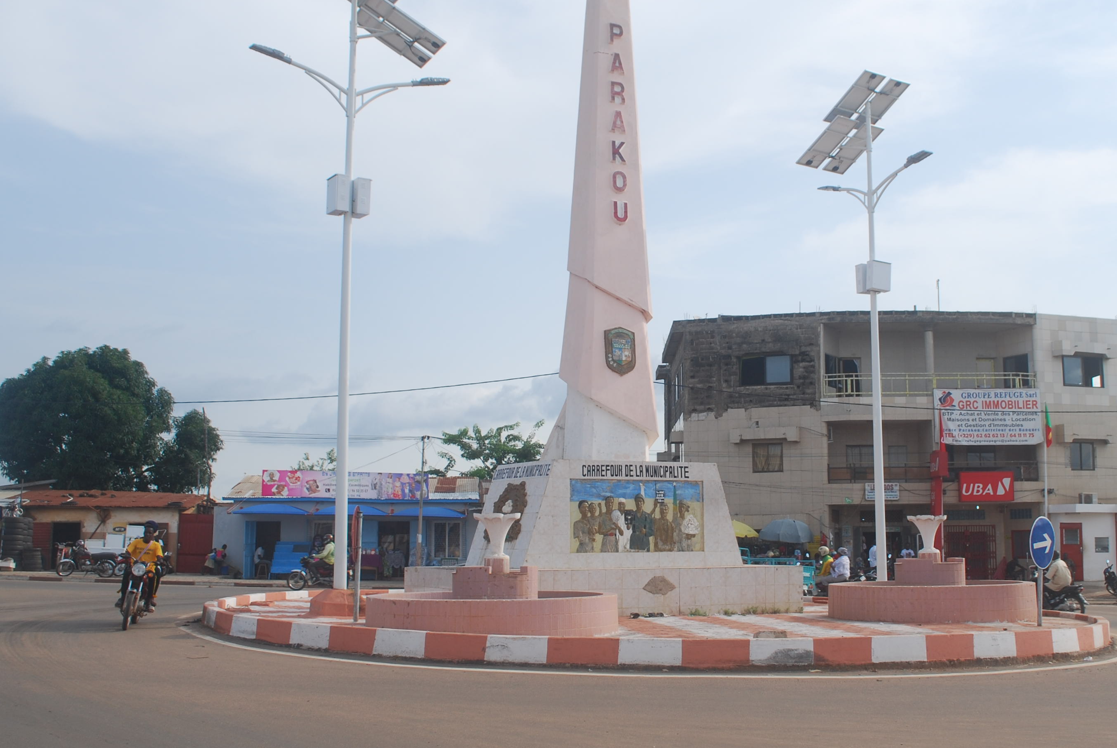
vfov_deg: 31.3
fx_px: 1336
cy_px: 337
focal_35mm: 43
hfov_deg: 45.2
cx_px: 648
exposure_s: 1/200
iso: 100
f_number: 7.1
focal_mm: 20
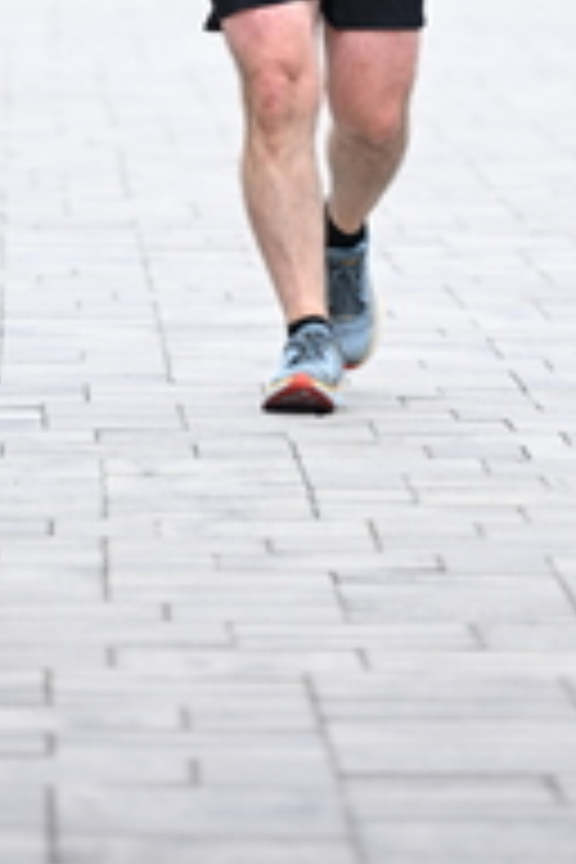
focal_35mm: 430
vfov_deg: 4.8
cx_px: 385
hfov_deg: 3.2
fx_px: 10319
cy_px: -297
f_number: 2.8
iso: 400
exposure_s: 1/1000
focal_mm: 150
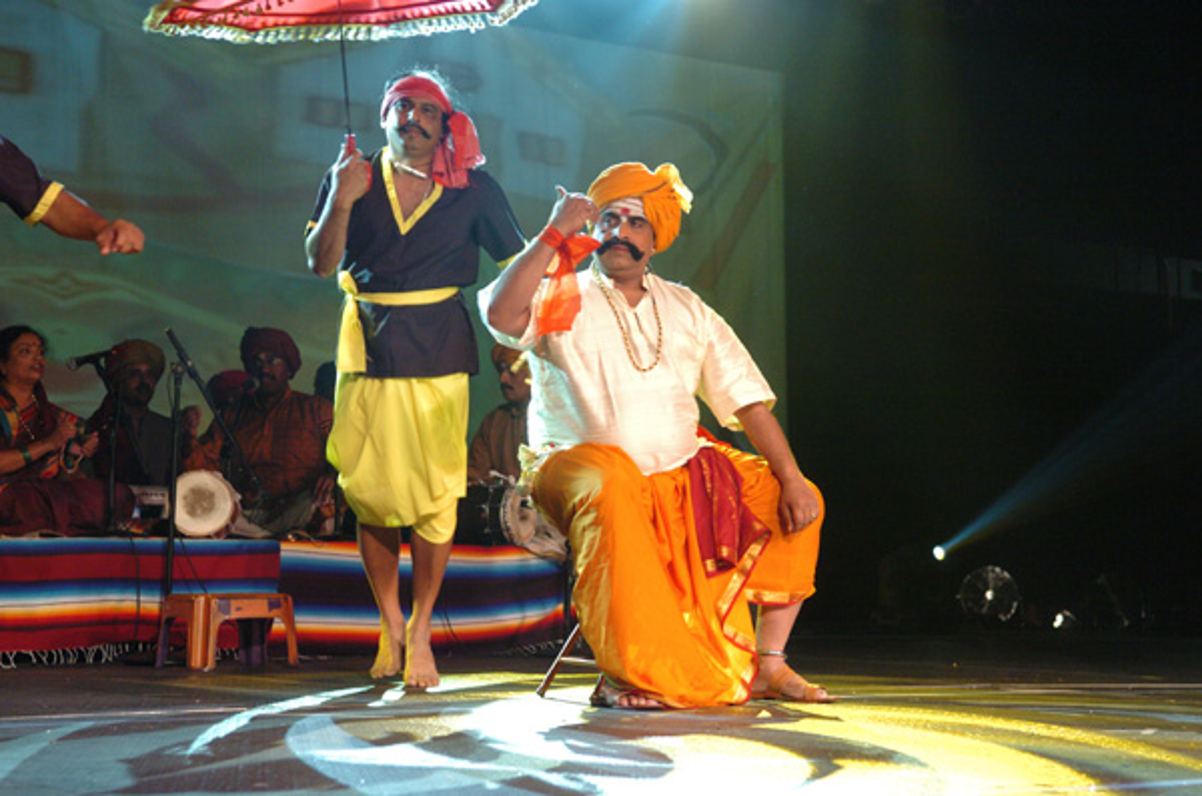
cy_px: 398
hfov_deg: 29.9
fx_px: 2248
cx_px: 601
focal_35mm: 68
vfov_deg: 20.1
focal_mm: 45
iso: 800
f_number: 3.5
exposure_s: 1/100
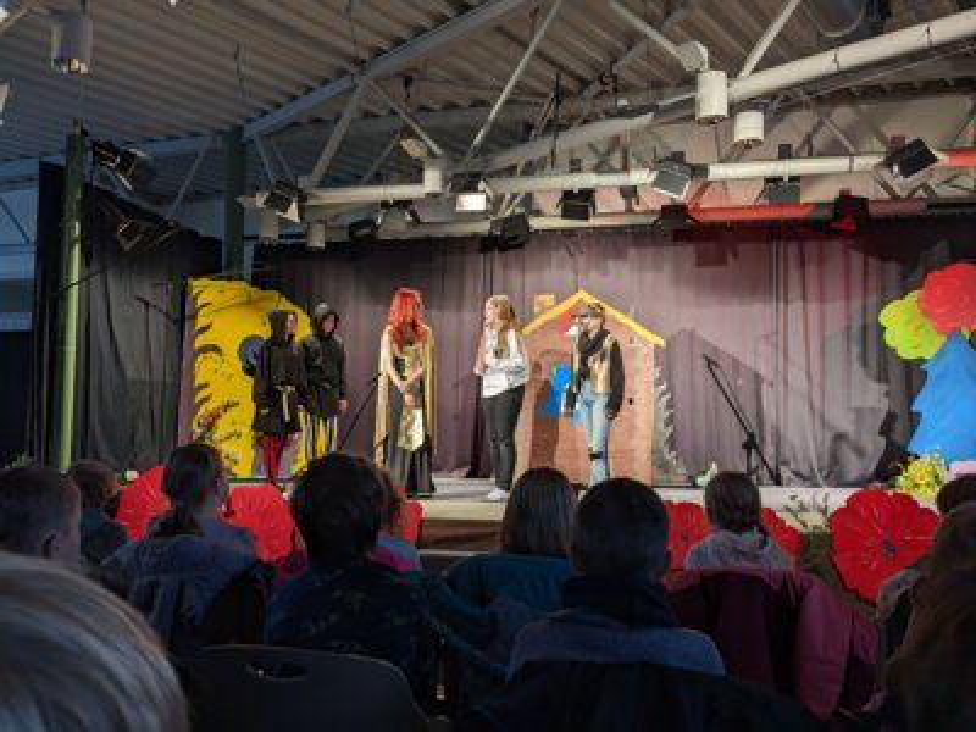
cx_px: 488
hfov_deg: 65.3
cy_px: 366
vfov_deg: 51.4
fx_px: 761
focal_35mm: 27
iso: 66
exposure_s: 1/50
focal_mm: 4.38
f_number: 1.73
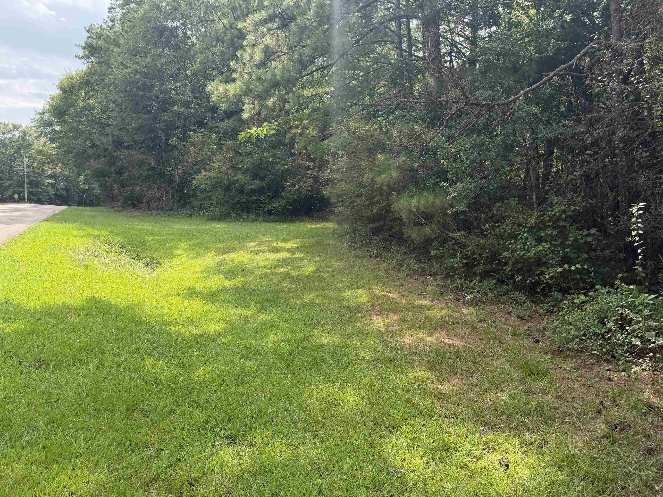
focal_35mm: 27
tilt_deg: -4.2
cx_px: 361
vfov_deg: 51.3
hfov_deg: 65.2
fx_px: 517
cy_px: 242
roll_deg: -0.6
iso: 100
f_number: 1.78
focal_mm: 6.76
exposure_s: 1/1230
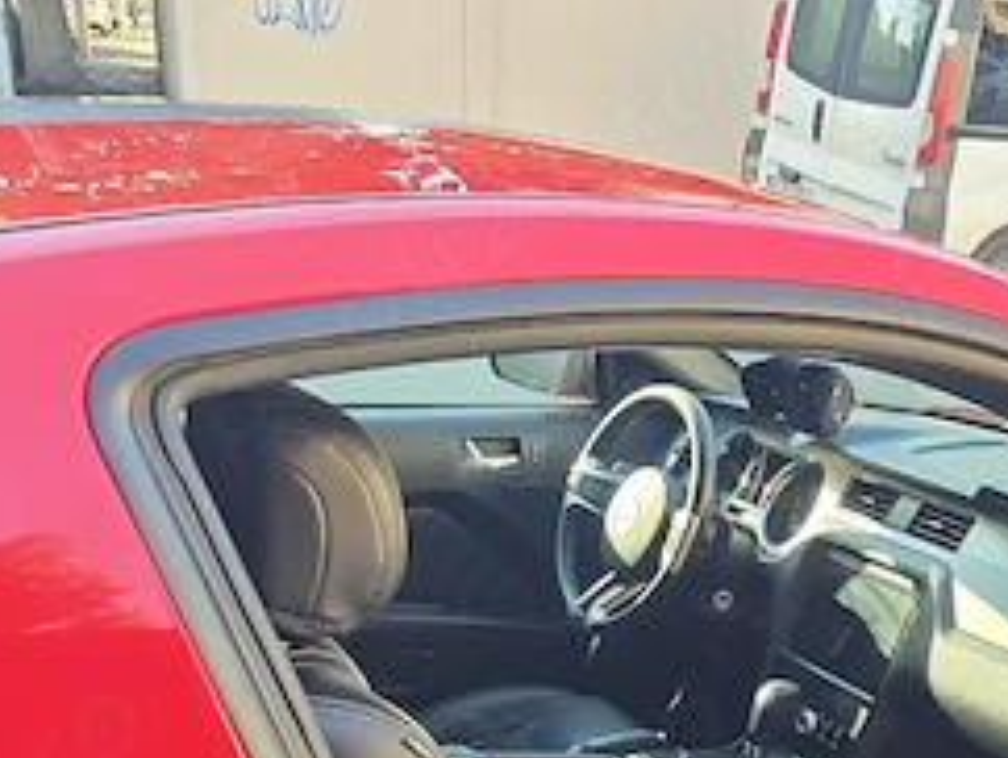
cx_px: 750
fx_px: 1661
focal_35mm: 57
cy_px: 933
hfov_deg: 33.1
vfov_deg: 23.3
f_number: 1.7
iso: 100
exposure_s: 1/180
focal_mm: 6.3
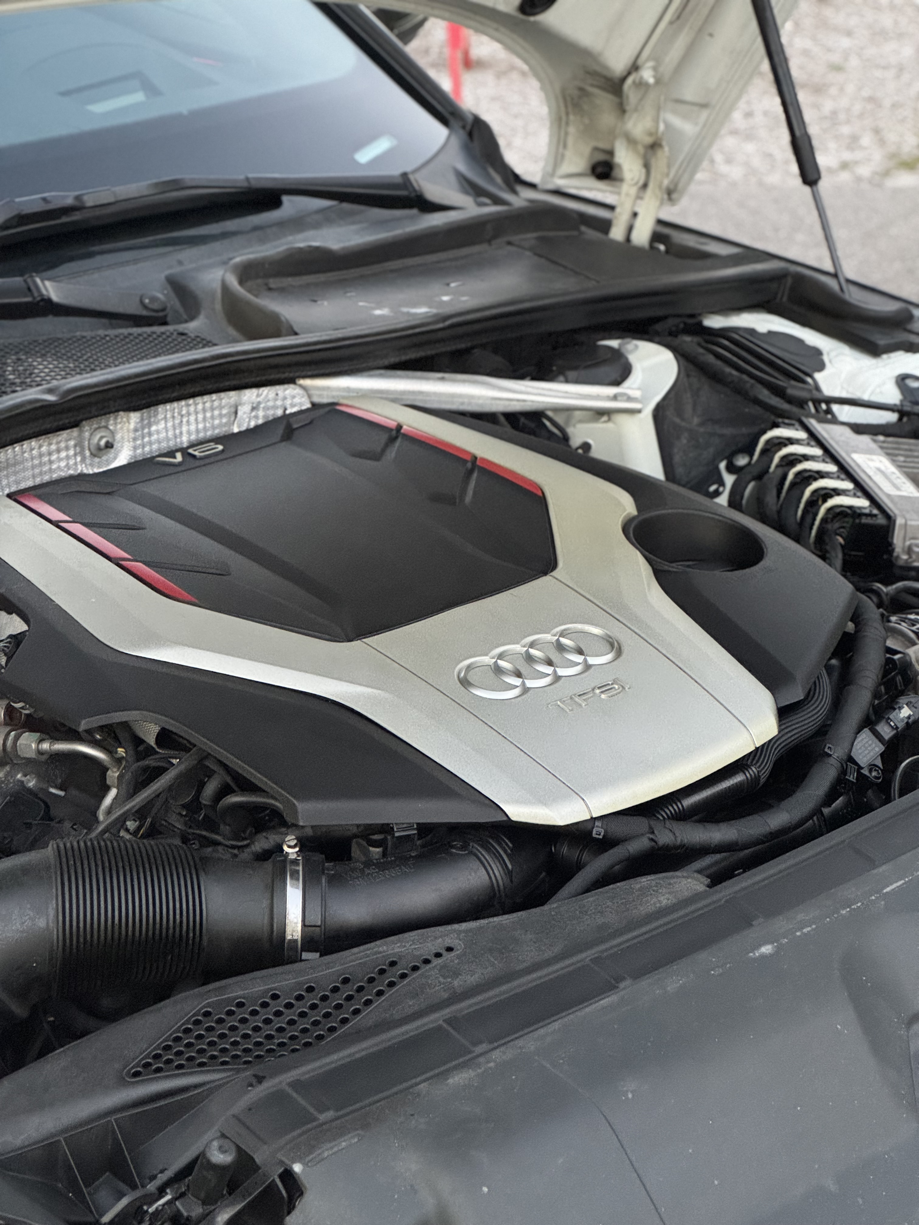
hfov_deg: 19.1
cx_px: 460
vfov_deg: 25.3
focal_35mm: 77
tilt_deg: -24.1
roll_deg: -0.6
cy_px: 612
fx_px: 2726
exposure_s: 1/47
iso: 640
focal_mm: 9
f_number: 2.8
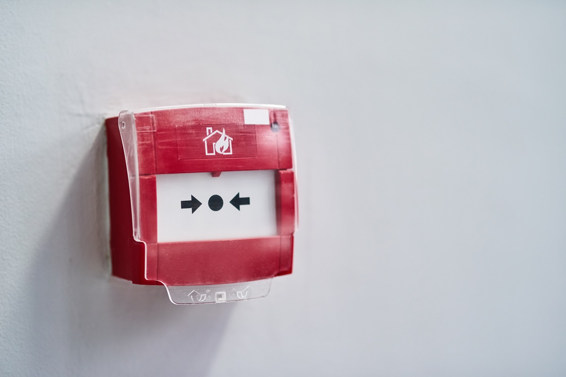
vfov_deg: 16.1
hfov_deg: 23.9
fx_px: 1336
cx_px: 283
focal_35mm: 85
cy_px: 188
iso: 200
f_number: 1.8
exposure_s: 1/320
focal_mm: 85
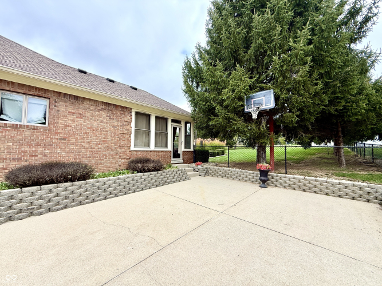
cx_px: 191
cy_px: 143
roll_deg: -0.1
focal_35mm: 14
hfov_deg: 102.1
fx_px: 154
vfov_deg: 85.7
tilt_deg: +3.2
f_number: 2.2
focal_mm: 2.22
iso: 64
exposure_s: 1/346
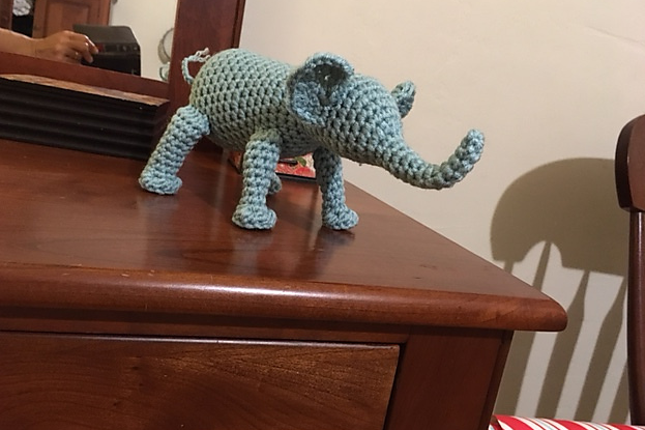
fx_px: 555
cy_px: 218
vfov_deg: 42.3
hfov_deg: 60.3
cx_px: 315
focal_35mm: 31
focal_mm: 4.15
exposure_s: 1/15
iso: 320
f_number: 2.2
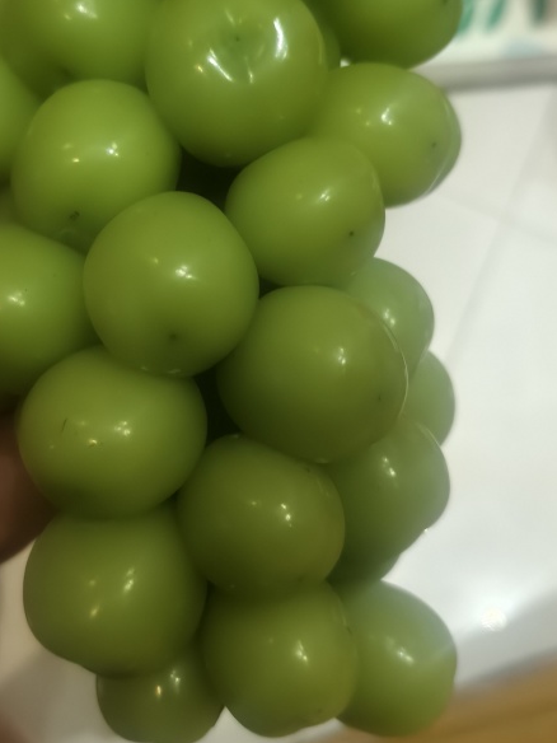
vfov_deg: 44.5
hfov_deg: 34.2
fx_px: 901
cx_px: 216
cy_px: 284
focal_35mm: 42
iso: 1380
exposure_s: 1/50
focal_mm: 5.6
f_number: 1.57
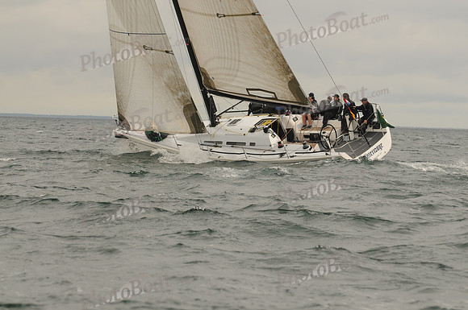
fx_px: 2629
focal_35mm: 202
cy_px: 155
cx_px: 234
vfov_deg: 6.8
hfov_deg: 10.2
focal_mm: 135
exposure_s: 1/640
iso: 200
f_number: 5
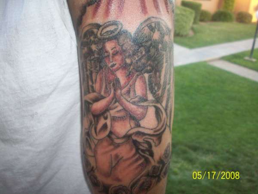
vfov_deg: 38.7
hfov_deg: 50.1
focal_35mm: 37
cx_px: 129
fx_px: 276
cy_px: 97
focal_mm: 6.2
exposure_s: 1/64
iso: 160
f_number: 2.8
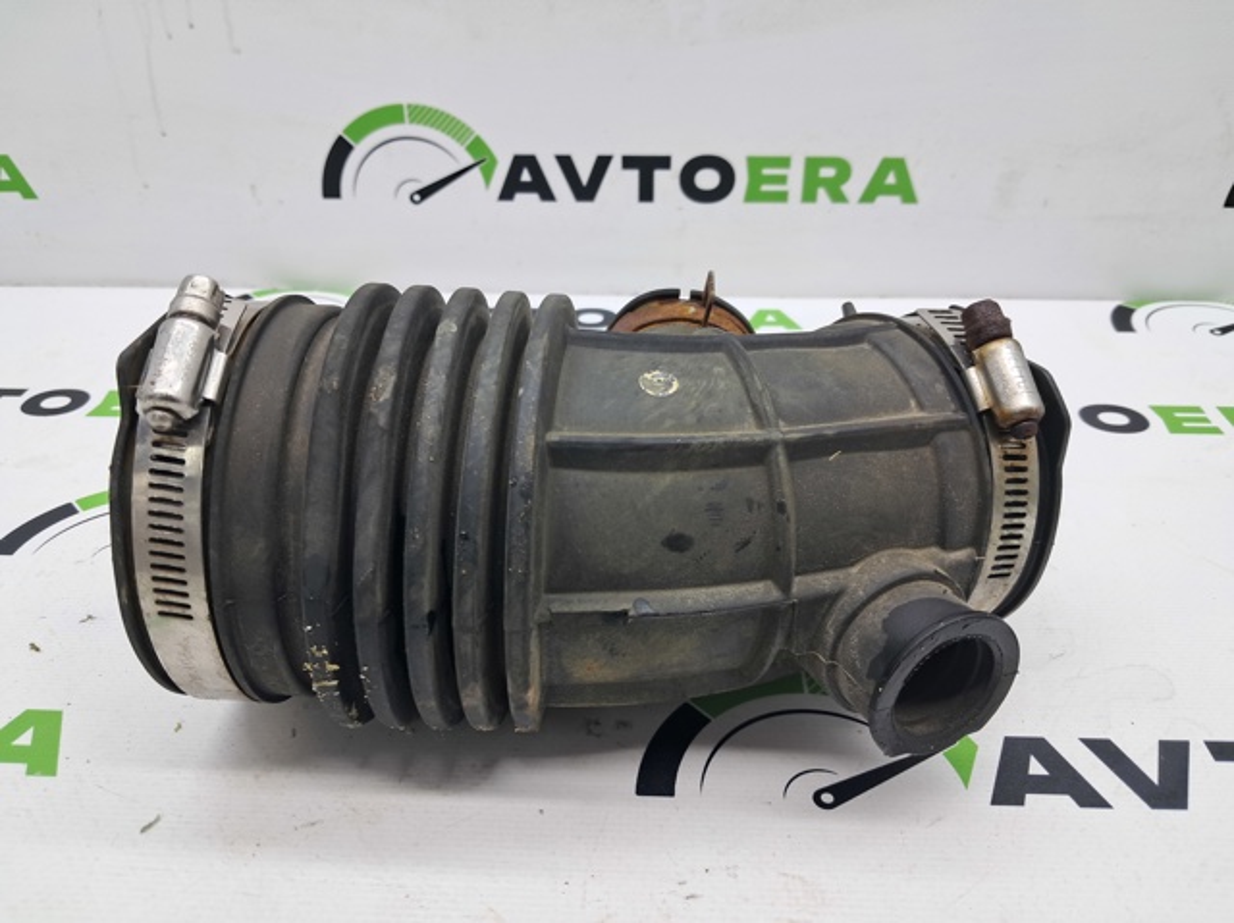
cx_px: 617
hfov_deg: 65.4
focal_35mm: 27
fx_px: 962
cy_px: 462
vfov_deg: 51.3
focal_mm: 4
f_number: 1.8
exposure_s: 1/50
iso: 50
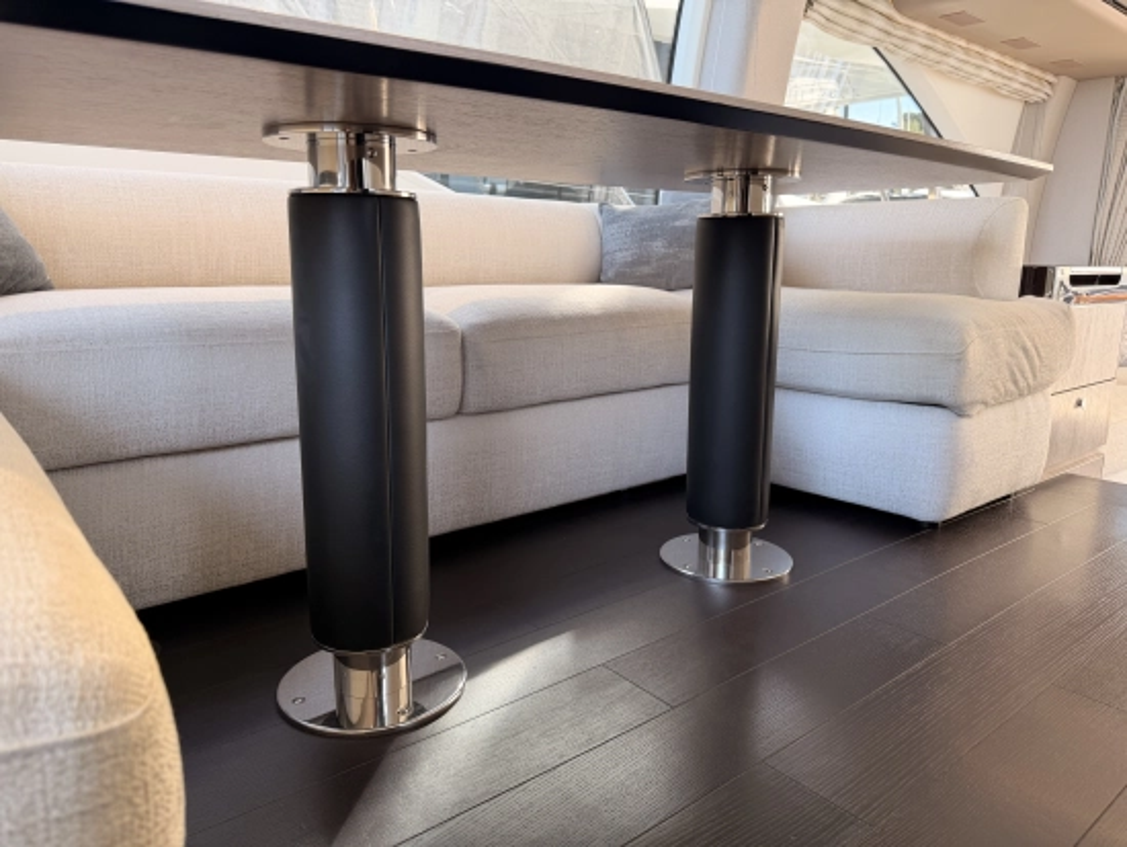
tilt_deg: -11.6
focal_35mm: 24
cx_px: 564
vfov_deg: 56.9
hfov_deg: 71.6
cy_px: 424
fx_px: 782
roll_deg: -0.1
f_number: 1.78
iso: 80
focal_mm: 6.76
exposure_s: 1/100
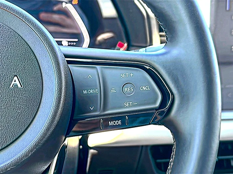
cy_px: 87
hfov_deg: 42.1
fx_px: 303
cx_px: 116
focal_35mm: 45
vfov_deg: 32.2
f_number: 1.78
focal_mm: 6.86
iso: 100
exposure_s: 1/140
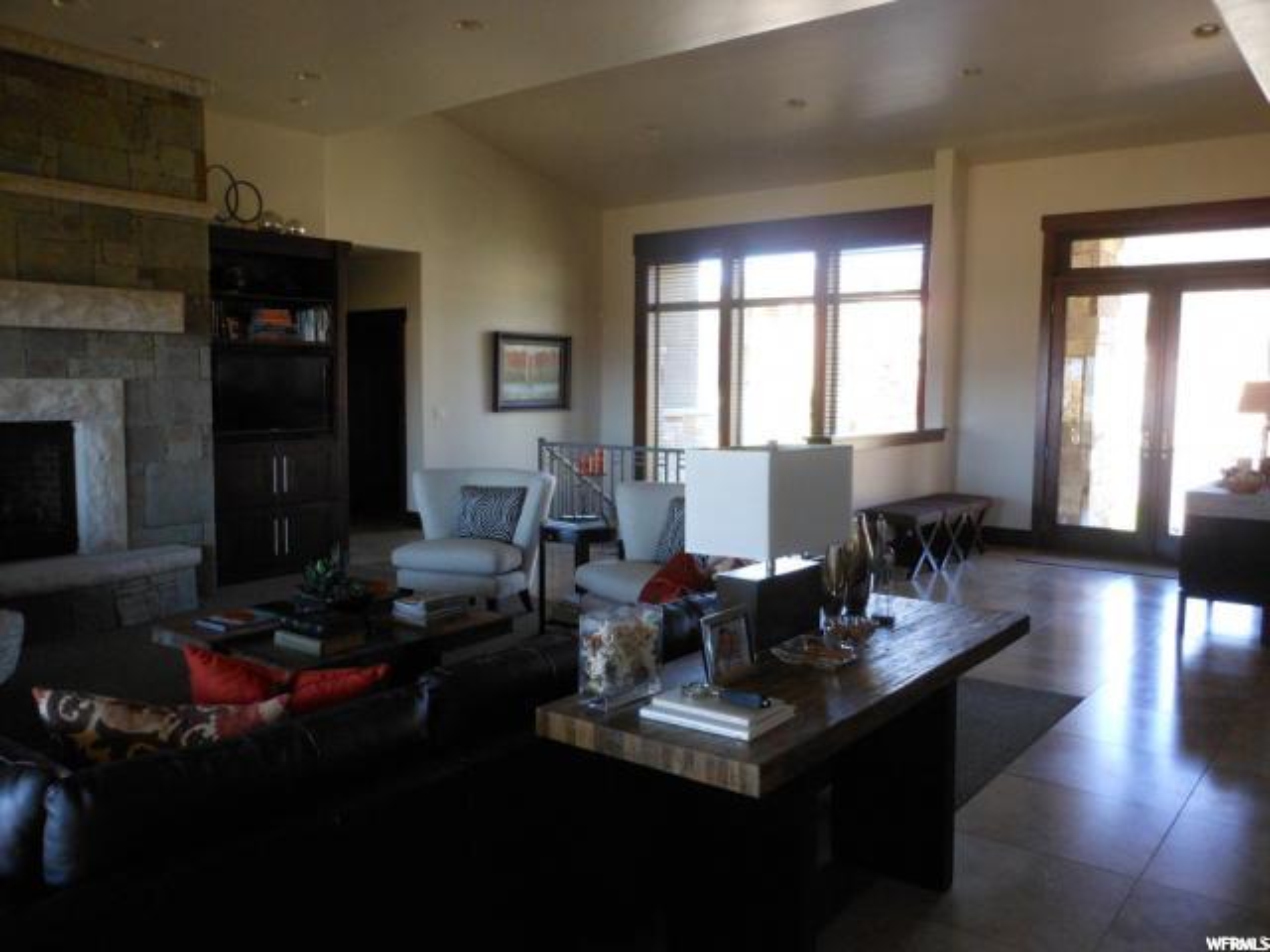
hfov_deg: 63.4
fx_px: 1027
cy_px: 476
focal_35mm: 28
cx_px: 635
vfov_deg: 49.7
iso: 250
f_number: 3.7
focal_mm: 5
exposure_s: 1/30
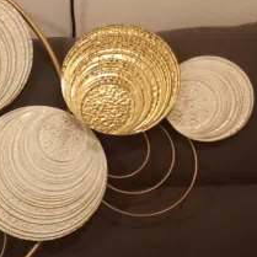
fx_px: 613
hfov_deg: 20.6
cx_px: -114
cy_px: 170
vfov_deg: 23.6
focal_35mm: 73
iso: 500
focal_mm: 4
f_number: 1.8
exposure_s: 1/20
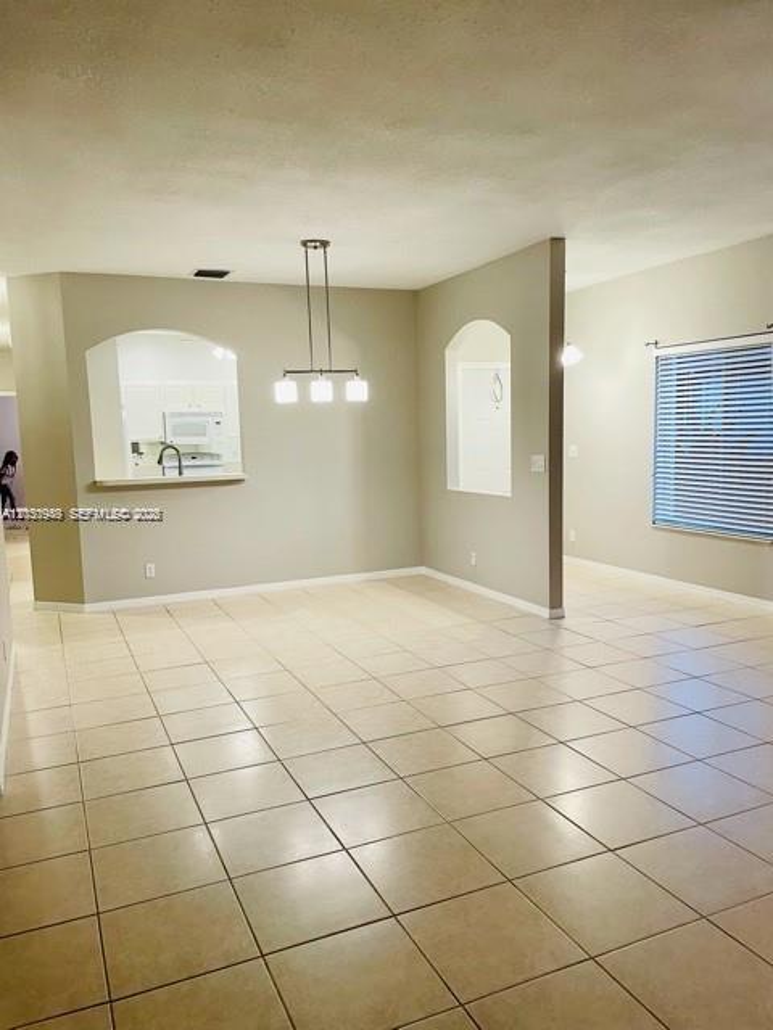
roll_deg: +1.5
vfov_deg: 67.3
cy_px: 515
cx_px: 386
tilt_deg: -7.2
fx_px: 774
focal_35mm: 26
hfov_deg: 53.1
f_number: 1.6
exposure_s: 1/60
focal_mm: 4.2
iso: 100
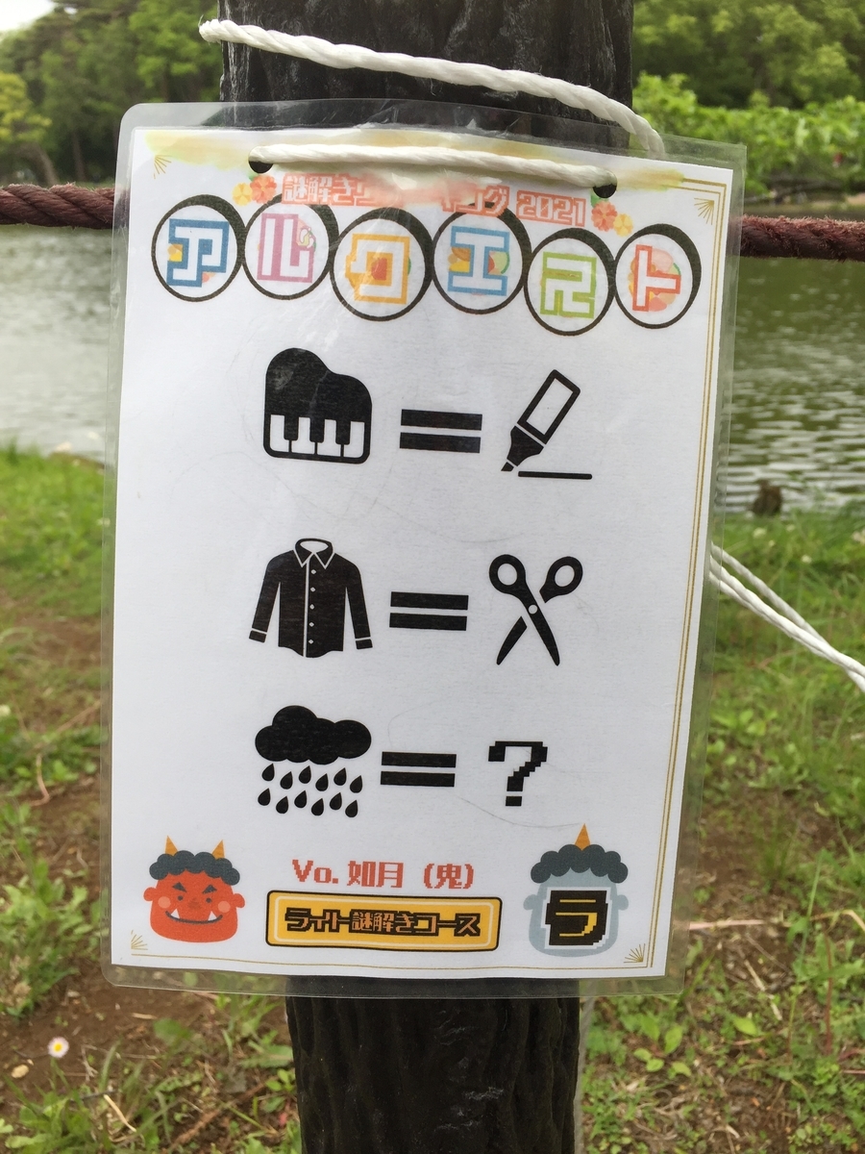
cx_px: 432
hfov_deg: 48.2
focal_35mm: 29
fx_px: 966
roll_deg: +0.1
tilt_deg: -19.6
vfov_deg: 61.7
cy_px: 577
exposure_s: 1/280
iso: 32
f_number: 2.2
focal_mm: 4.15
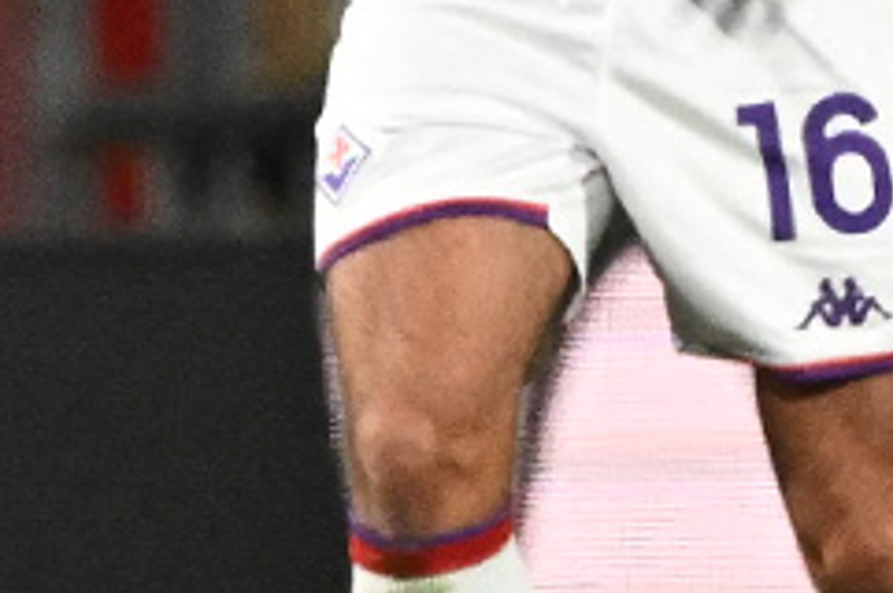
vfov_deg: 0.5
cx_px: -37
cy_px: -56
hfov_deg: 0.7
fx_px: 74093
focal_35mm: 2991
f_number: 4
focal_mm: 400
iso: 5000
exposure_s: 1/1600
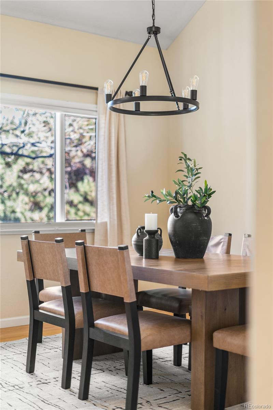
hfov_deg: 27.0
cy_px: 205
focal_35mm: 50
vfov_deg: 39.6
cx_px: 136
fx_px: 569
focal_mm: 50
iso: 400
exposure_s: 1/25
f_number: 1.8
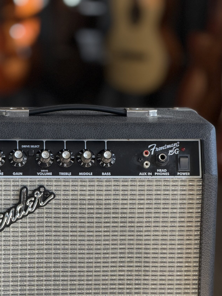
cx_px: 78
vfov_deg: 12.9
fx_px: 1308
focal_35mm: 153
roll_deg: -1.7
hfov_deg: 9.7
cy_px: 226
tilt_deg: -13.5
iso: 100
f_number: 2.8
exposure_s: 1/121
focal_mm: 16.89
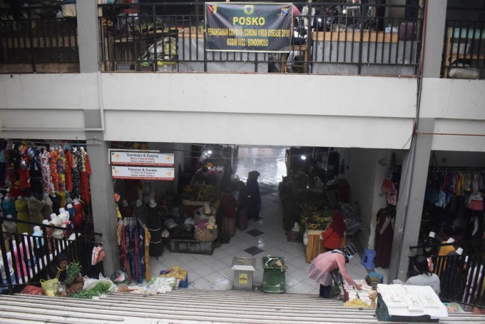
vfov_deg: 48.0
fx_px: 364
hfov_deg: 67.4
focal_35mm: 27
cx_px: 242
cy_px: 162
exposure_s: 1/800
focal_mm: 18
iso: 6400
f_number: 6.3
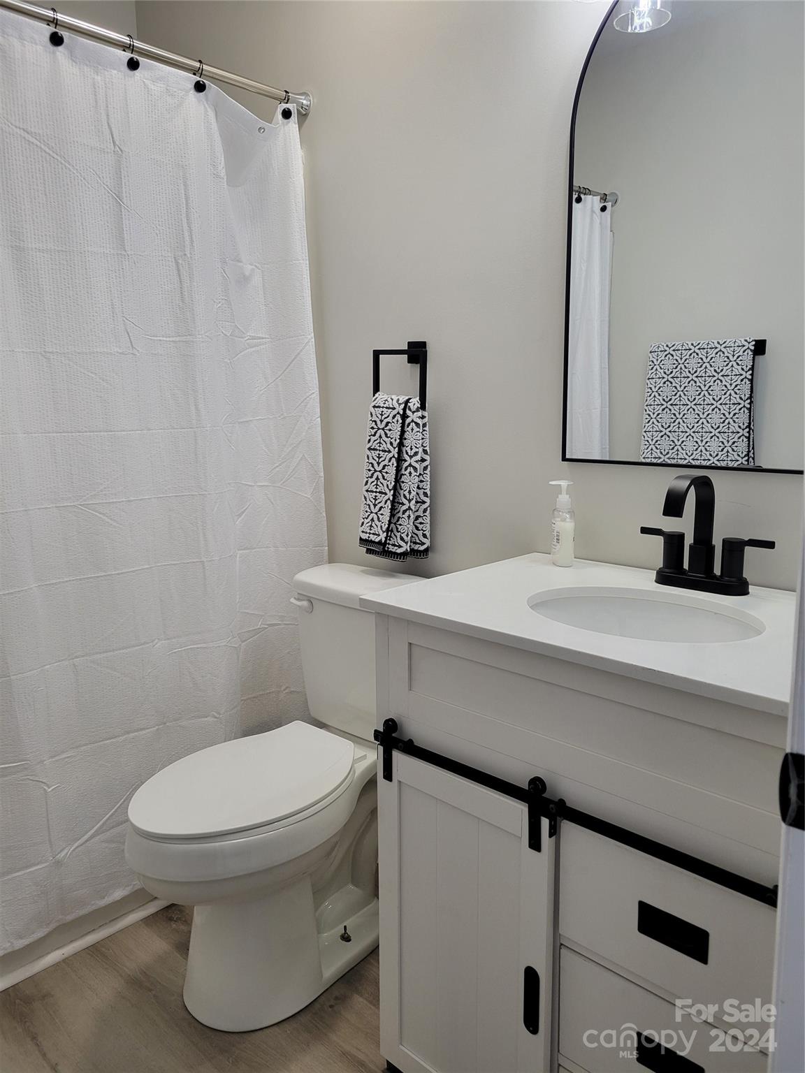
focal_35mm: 26
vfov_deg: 67.3
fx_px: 806
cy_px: 536
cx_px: 402
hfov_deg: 53.1
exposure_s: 1/120
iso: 100
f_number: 1.8
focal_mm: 5.4
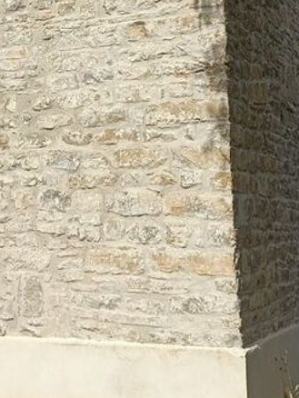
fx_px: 874
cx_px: -2
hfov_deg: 18.9
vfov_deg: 24.5
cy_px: 4
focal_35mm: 76
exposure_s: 1/733
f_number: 1.7
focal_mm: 4.71
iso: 50
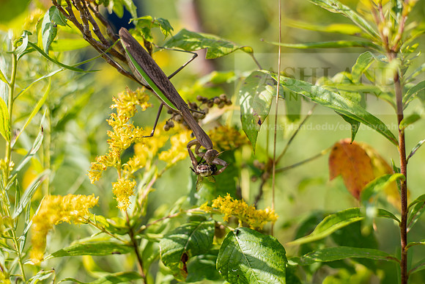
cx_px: 212
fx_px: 590
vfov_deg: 27.0
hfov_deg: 39.6
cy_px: 142
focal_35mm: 50
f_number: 2.5
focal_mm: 50
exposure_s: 1/500
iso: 80
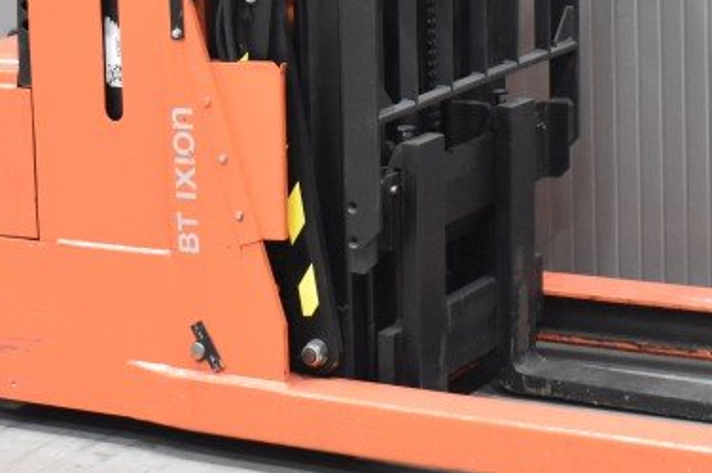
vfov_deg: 11.7
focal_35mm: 115
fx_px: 2272
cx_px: 381
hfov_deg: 17.8
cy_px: -64
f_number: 4.5
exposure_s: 1/40
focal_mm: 24
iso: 1600
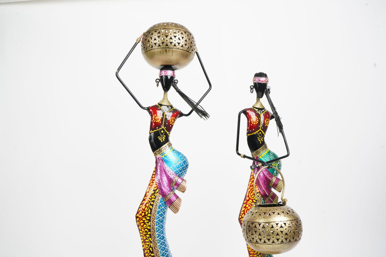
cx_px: 193
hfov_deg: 53.1
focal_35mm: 36
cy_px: 128
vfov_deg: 36.9
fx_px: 386
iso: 3200
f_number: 11
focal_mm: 36
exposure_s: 1/200
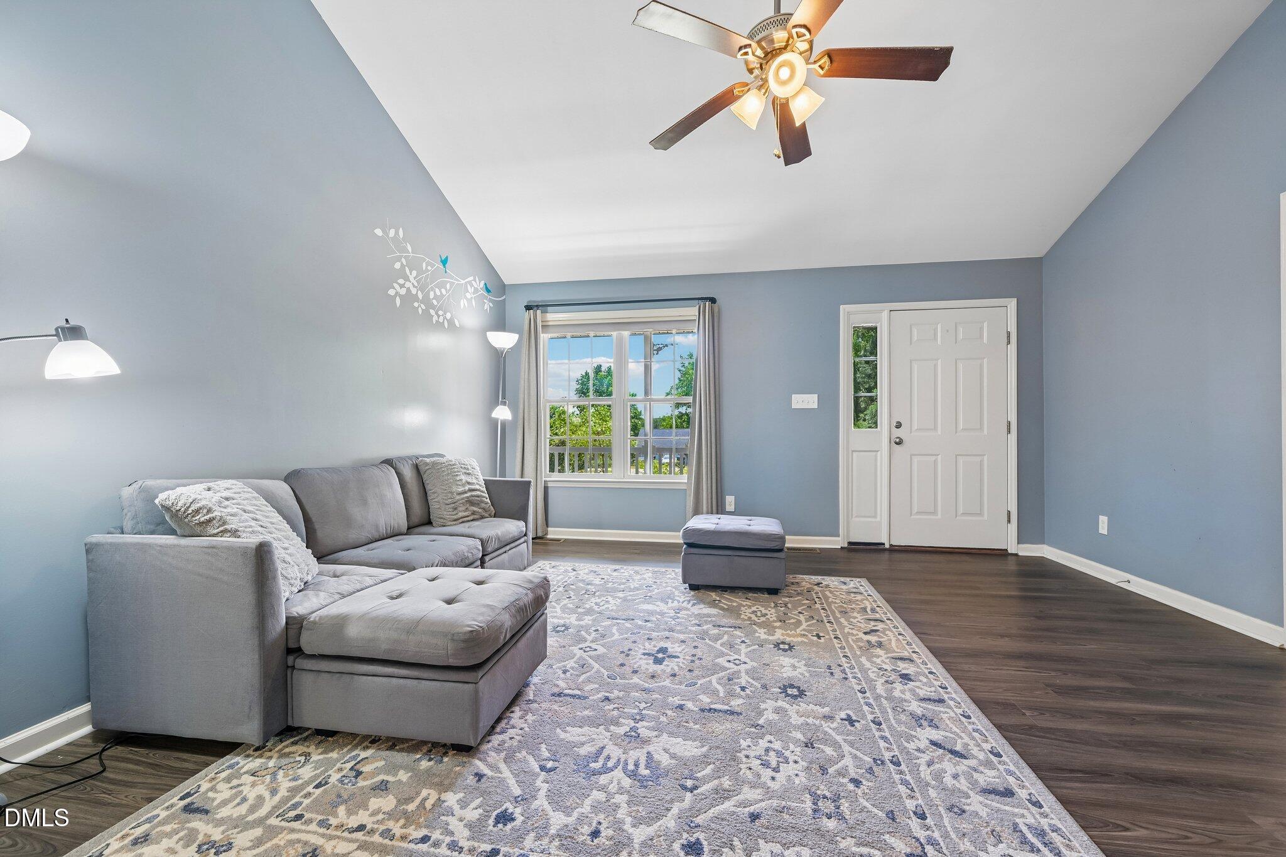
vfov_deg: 81.2
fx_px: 500
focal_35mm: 14
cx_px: 643
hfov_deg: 104.3
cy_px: 428
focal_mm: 14
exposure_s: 1/10
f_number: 8
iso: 400
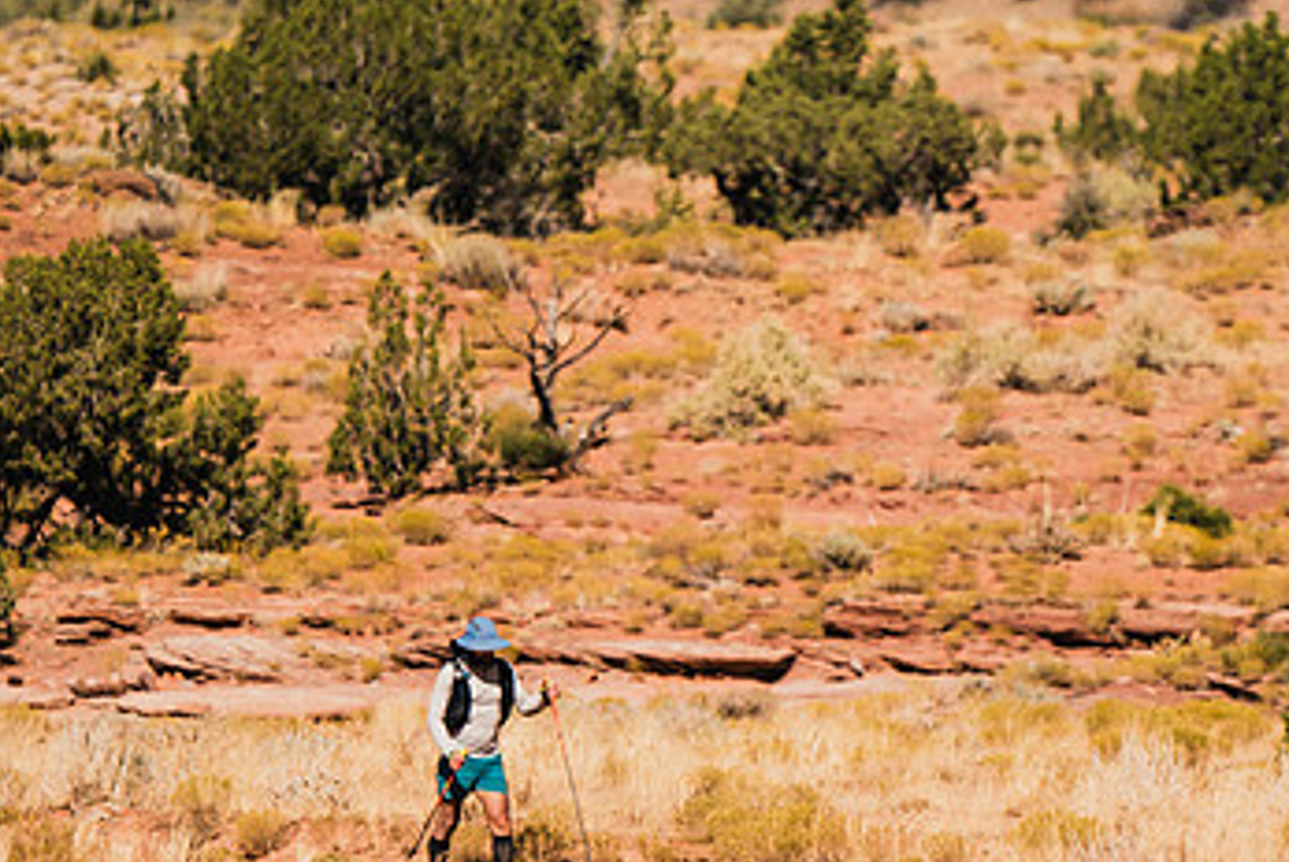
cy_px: 600
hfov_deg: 2.1
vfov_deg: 1.4
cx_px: 799
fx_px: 35942
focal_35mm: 1003
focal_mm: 600
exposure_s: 1/1250
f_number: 6.3
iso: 160
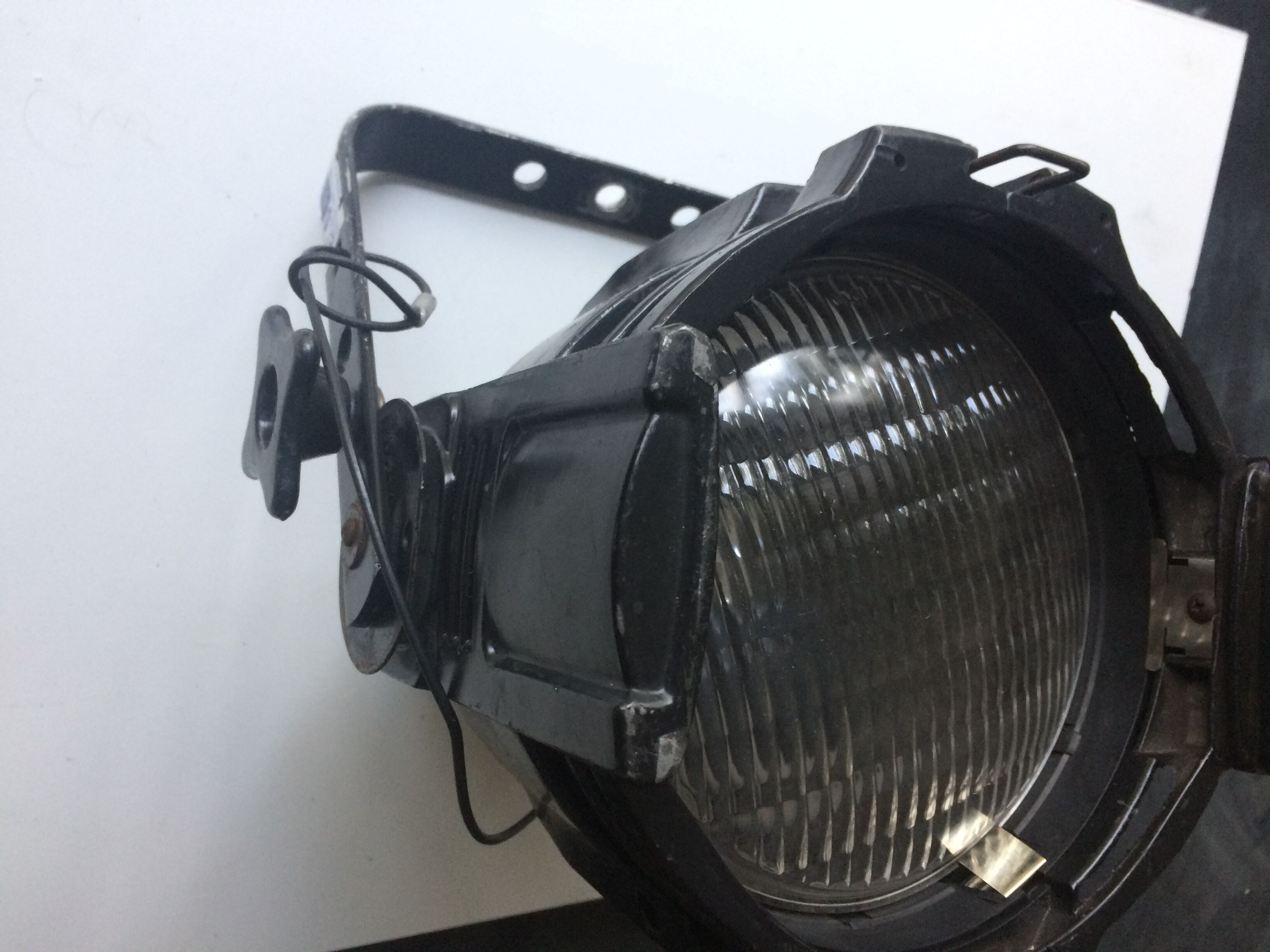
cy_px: 476
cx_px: 635
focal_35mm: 29
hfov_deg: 61.7
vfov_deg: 48.2
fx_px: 1064
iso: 125
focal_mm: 4.15
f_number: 2.2
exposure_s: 1/33
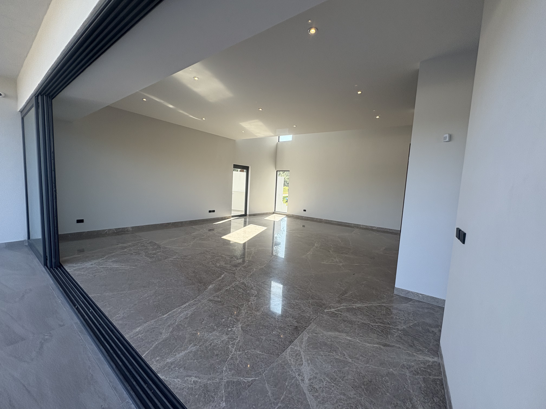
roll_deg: -2.4
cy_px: 204
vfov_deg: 85.7
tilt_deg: -4.2
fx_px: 221
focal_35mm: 14
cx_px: 273
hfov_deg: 102.1
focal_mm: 2.22
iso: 64
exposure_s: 1/428
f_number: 2.2
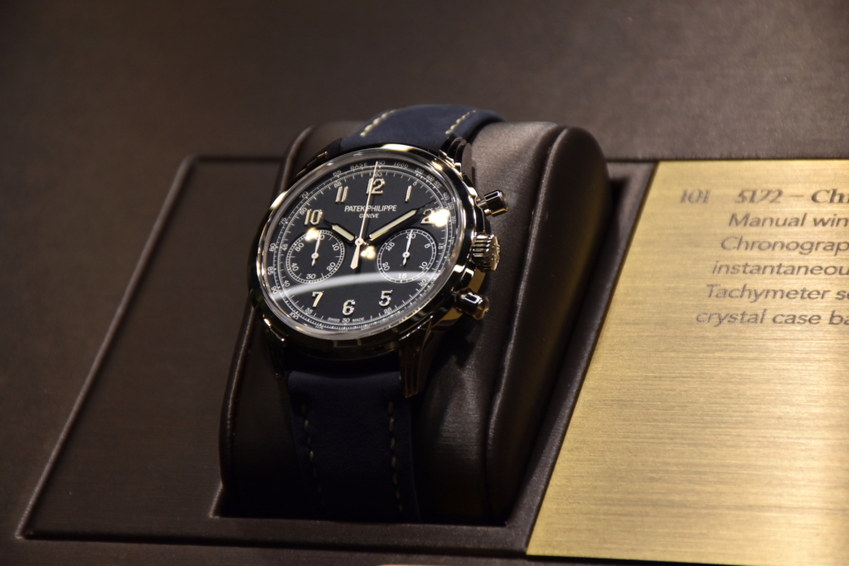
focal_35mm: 210
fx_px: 4953
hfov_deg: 9.8
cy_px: 283
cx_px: 424
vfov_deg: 6.5
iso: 800
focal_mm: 140
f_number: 7.1
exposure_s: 1/800
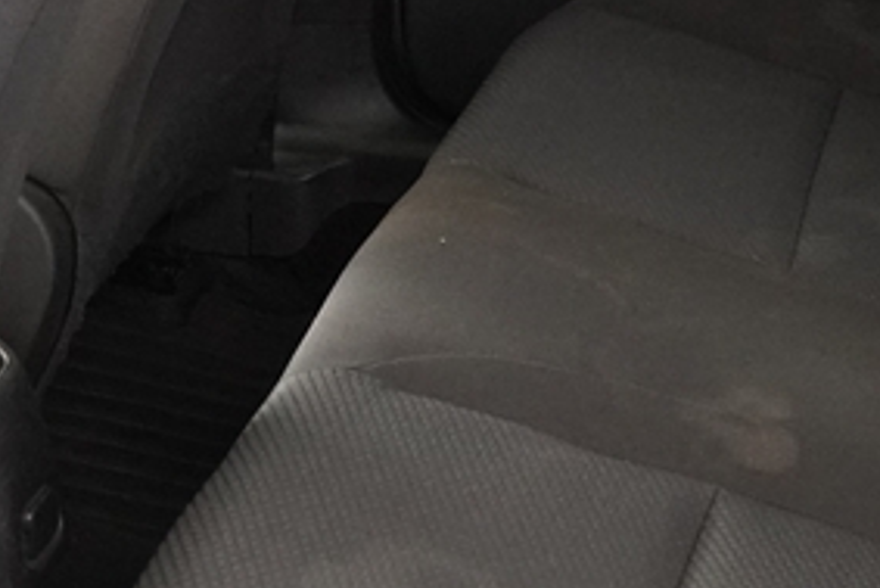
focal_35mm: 114
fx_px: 2783
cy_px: -8
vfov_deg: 11.9
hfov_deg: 17.9
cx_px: 606
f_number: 2.8
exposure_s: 1/160
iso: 4000
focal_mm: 21
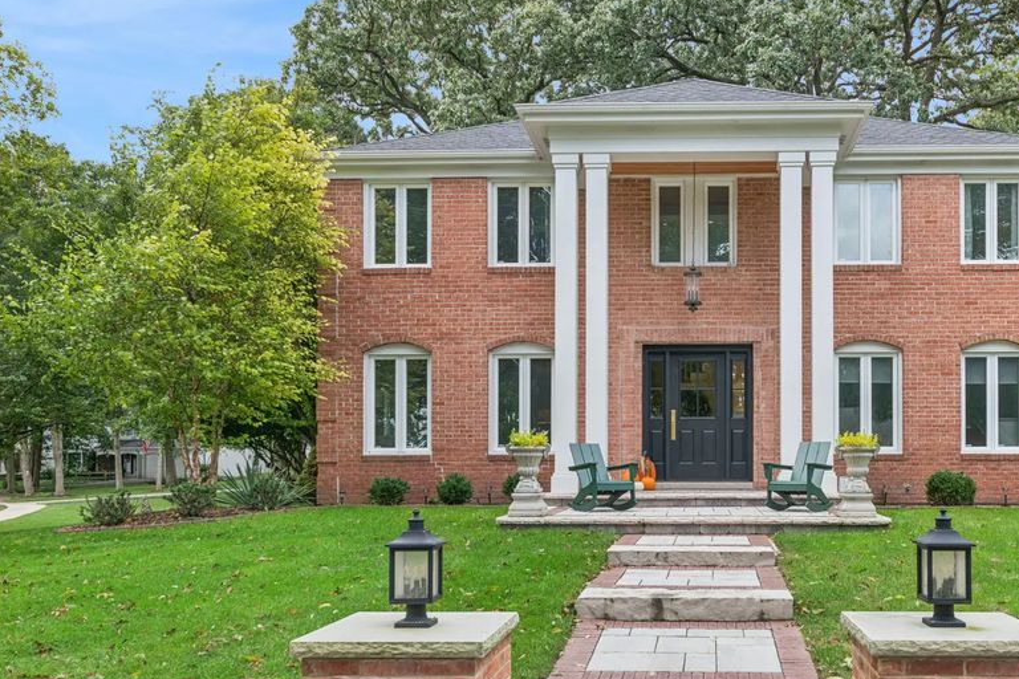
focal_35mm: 32
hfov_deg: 57.4
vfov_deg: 40.7
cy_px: 446
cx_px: 678
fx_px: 906
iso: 100
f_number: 13
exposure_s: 1/25
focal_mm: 24
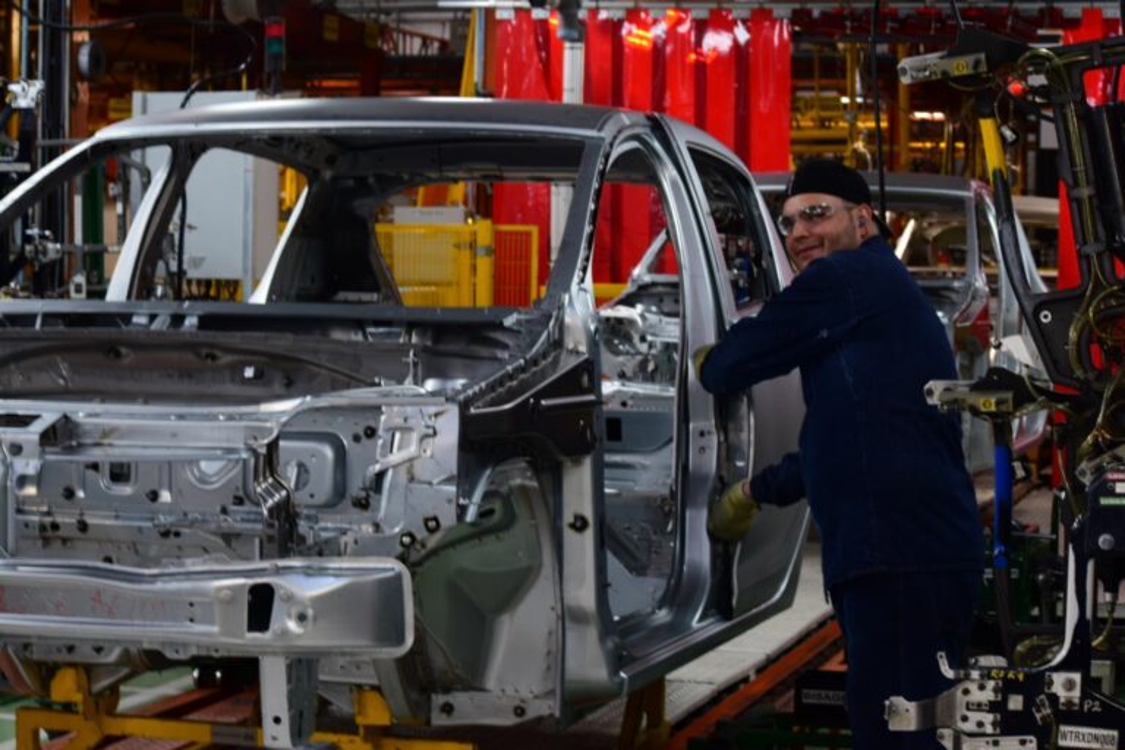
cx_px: 562
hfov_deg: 24.6
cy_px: 375
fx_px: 2578
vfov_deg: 16.6
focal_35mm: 82
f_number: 8
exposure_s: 1/25
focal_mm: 55
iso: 640
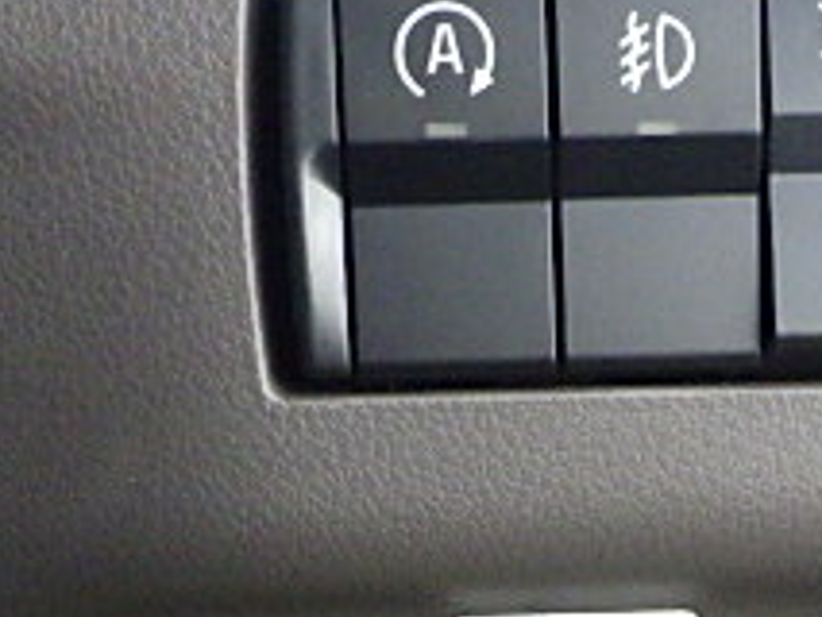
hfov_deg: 23.1
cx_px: 571
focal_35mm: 84
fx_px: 1996
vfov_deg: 16.7
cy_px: 775
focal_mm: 5
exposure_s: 1/40
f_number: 3.5
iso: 500
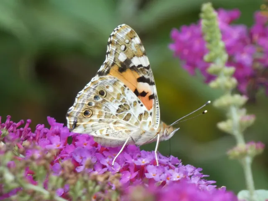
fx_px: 4816
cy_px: 100
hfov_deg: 3.2
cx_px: 134
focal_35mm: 622
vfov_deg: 2.4
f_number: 5.6
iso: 320
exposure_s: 1/100
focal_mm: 111.5
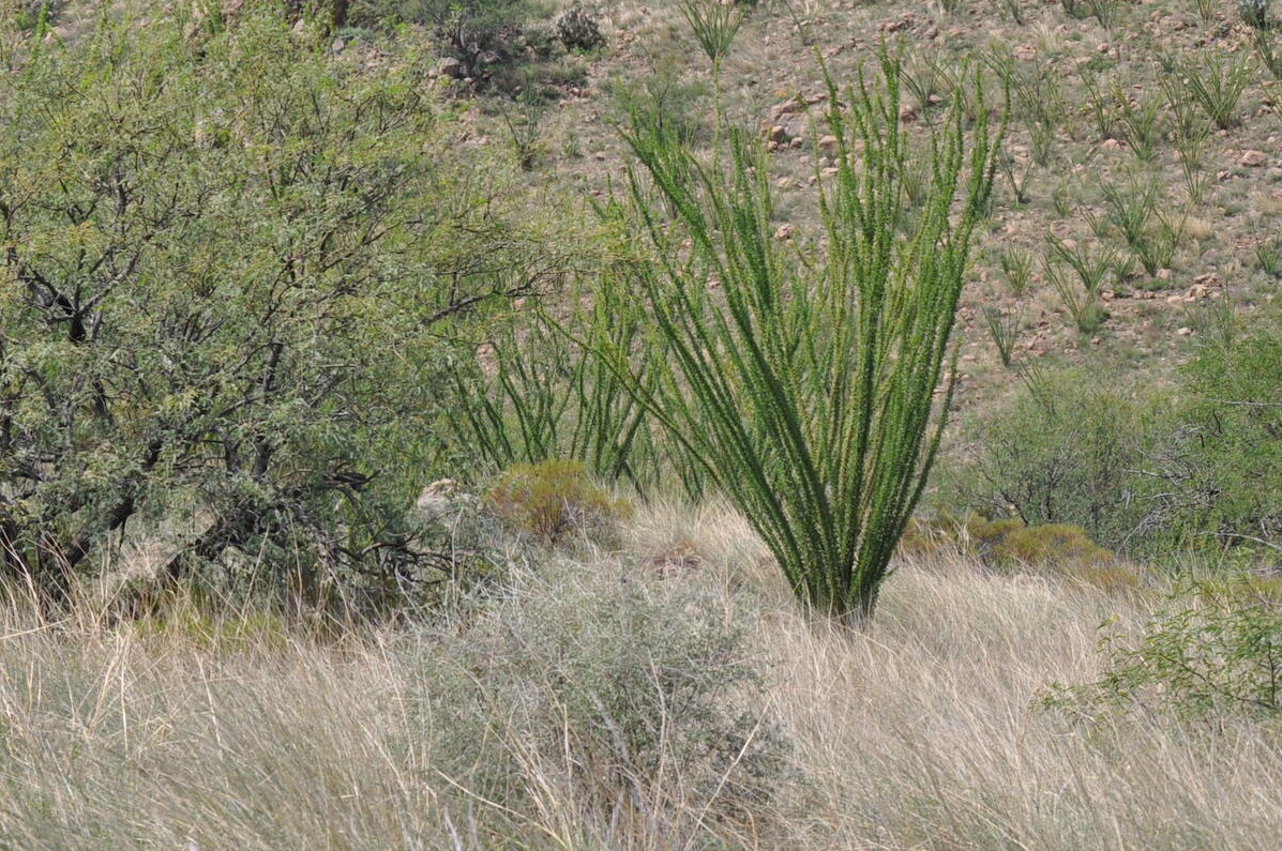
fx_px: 4902
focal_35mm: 138
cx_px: 539
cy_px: 261
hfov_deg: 14.9
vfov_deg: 9.9
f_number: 9
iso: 200
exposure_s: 1/320
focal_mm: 55
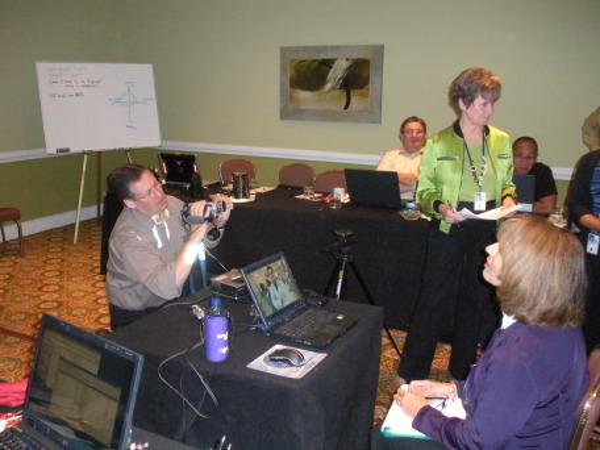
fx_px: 624
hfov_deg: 51.4
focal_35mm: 36
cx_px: 300
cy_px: 225
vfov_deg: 39.7
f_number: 3.5
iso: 800
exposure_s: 1/60
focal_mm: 6.3
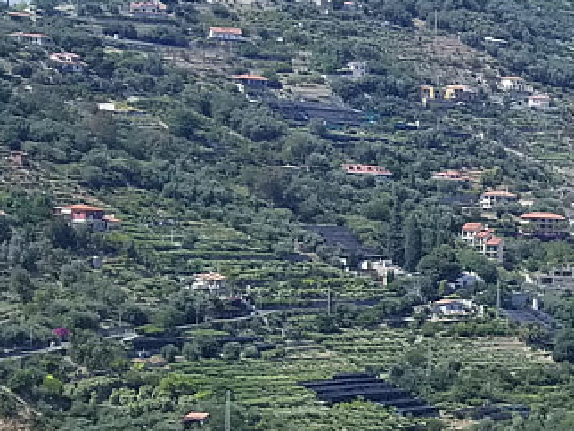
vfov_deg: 11.5
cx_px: 1226
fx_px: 2141
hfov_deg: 12.9
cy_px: 299
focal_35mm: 129
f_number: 1.7
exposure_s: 1/303
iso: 50
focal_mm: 4.25
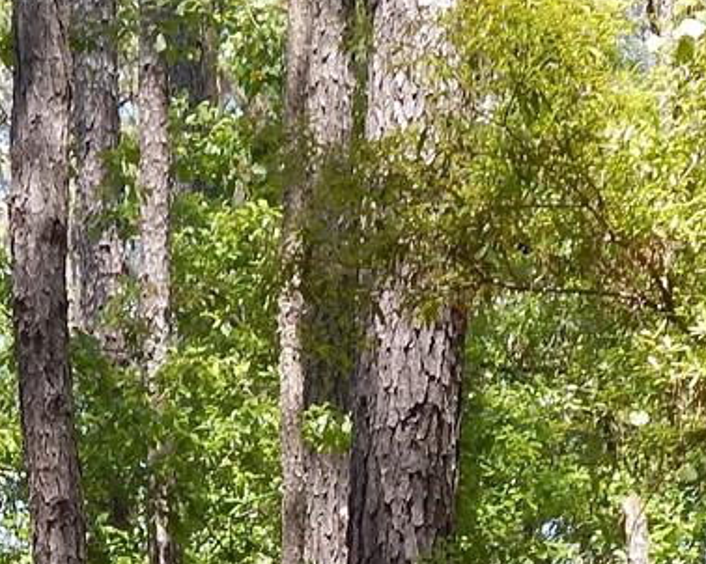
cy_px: 827
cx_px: 118
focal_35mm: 157
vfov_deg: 9.6
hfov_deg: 12.2
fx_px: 3279
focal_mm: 6.8
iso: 125
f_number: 3.4
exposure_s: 1/250
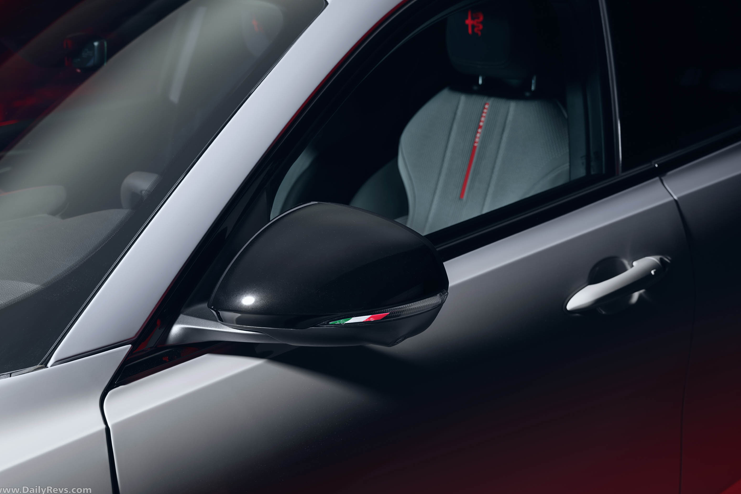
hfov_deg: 36.9
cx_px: 367
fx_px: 1111
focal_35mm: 54
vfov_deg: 25.0
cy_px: 216
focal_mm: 64
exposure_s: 1/40
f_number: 9
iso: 100
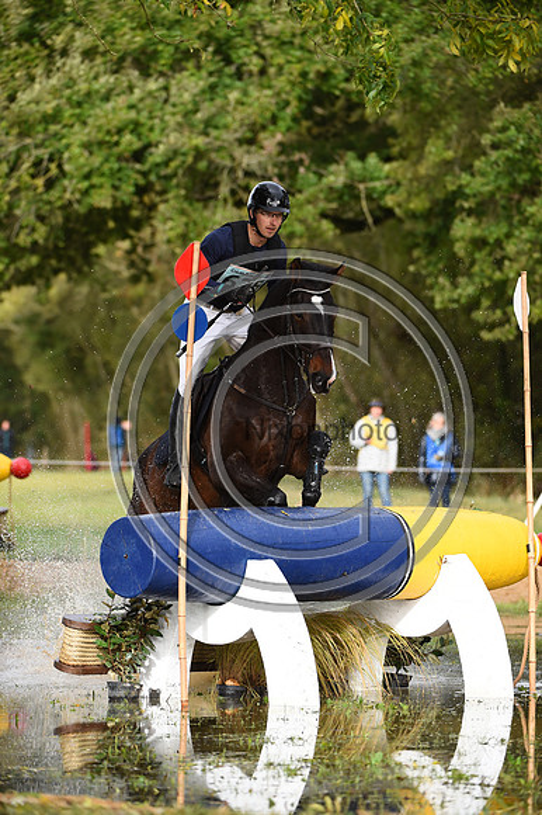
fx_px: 4522
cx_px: 271
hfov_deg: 6.9
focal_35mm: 200
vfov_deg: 10.3
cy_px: 408
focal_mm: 200
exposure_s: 1/1250
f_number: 5
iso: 1000
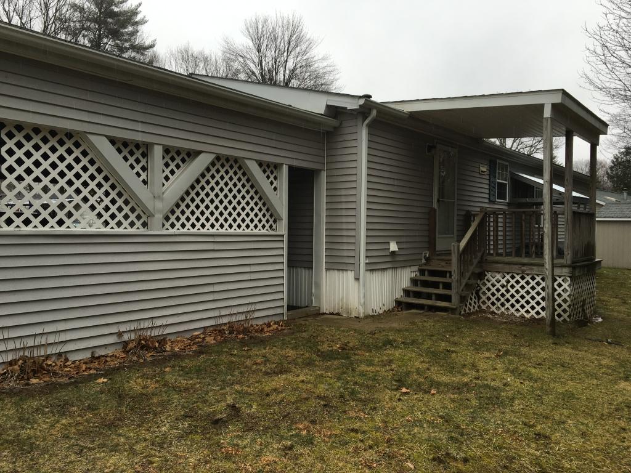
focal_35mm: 29
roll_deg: +1.1
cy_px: 236
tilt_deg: -2.2
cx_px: 316
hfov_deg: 61.7
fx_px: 529
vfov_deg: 48.2
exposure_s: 1/218
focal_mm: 4.15
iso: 25
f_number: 2.2
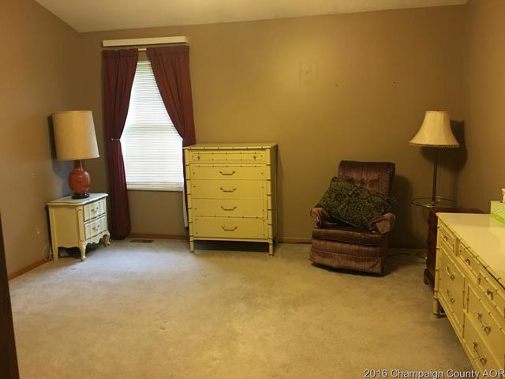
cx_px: 252
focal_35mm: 29
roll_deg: -0.7
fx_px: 423
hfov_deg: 61.7
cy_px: 190
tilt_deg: -7.3
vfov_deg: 48.2
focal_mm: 4.15
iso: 100
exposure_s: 1/10
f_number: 2.2
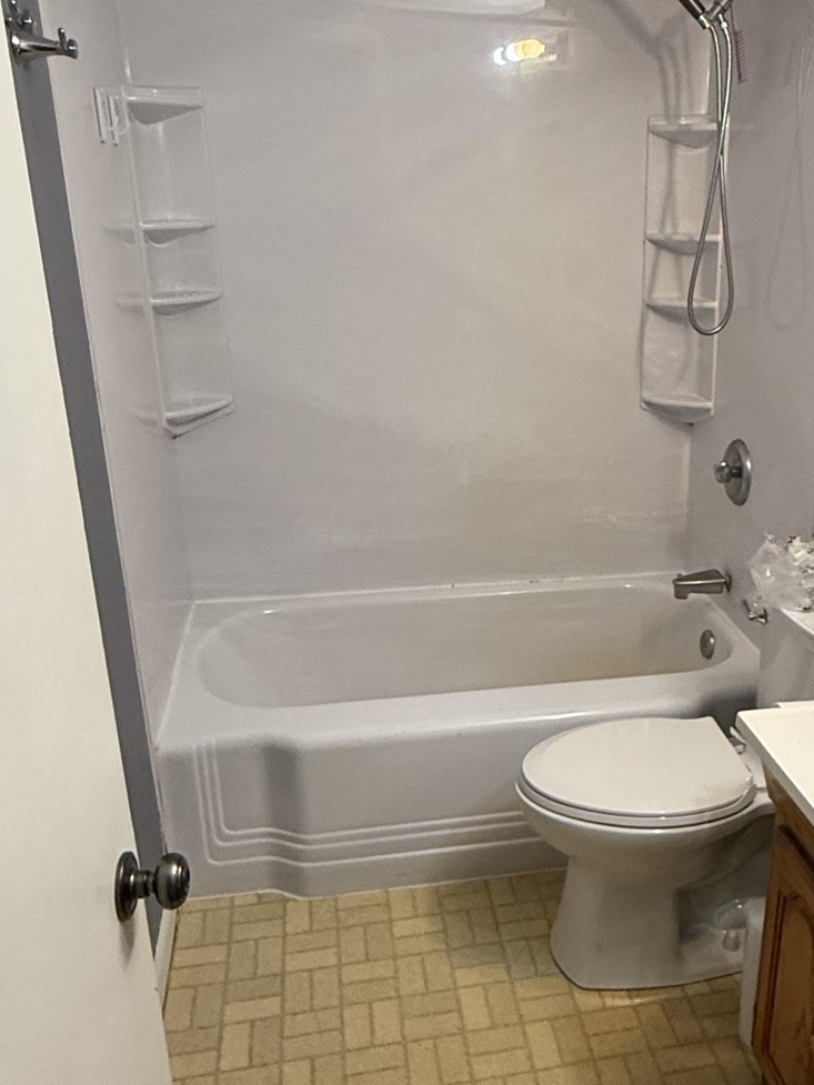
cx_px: 556
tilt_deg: -17.8
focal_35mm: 33
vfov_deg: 55.3
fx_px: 1034
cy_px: 543
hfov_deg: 42.3
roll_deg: -0.6
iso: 320
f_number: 2.2
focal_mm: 2.22
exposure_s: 1/60
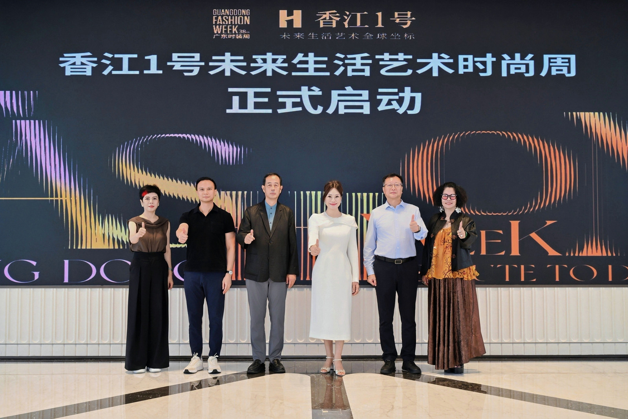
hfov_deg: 50.7
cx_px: 314
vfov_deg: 35.1
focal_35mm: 38
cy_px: 210
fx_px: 663
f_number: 5
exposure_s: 1/200
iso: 500
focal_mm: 38
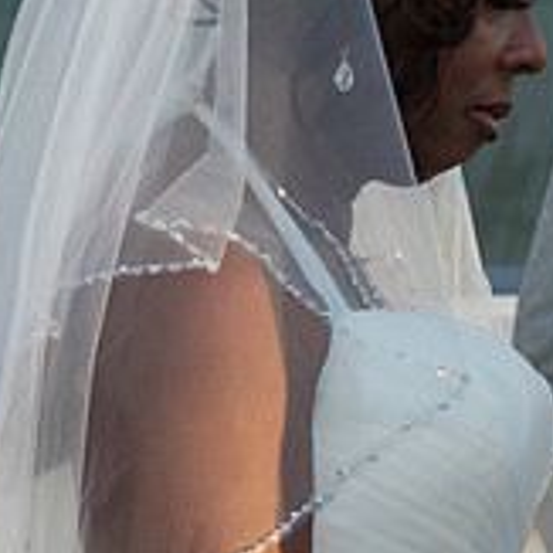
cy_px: 102
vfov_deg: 4.7
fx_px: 6724
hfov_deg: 4.7
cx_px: 601
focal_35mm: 372
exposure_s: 1/250
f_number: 6.3
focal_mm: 58
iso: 400
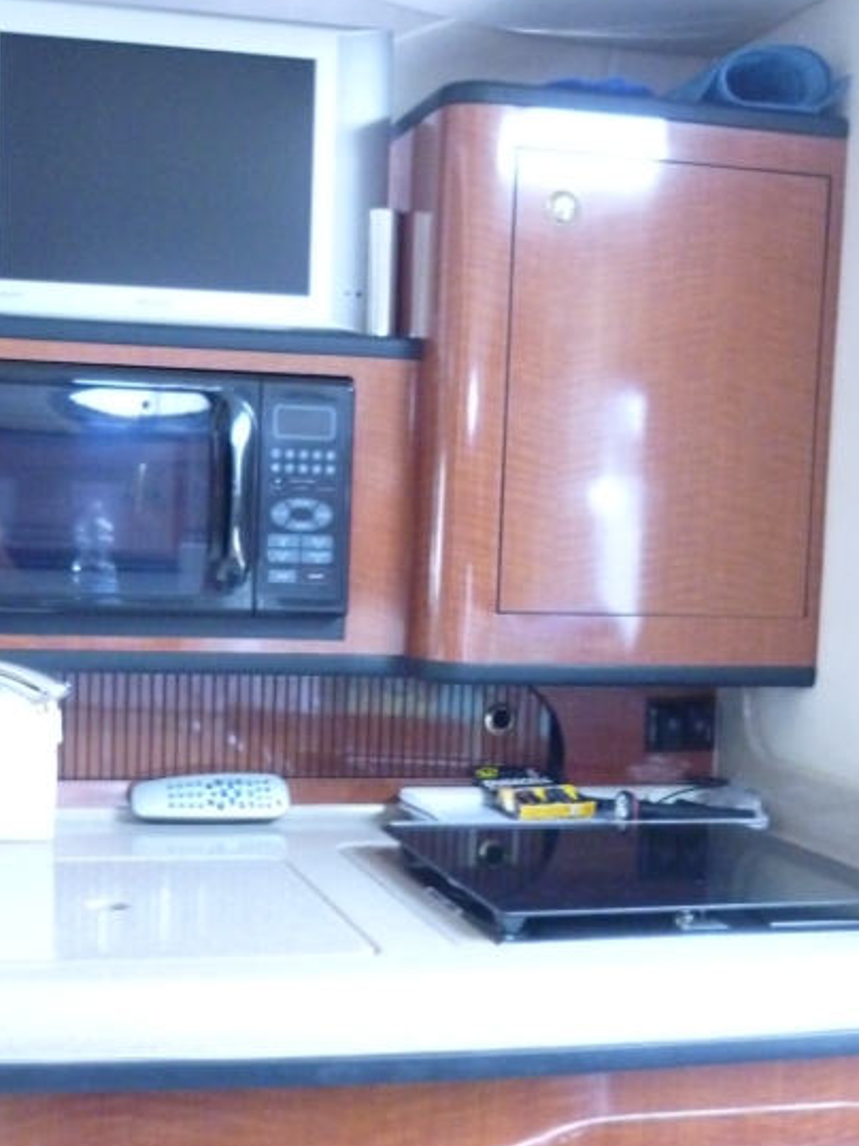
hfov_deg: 29.6
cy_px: 685
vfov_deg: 38.8
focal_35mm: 49
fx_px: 1622
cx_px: 378
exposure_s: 1/60
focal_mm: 5.5
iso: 800
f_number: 2.8
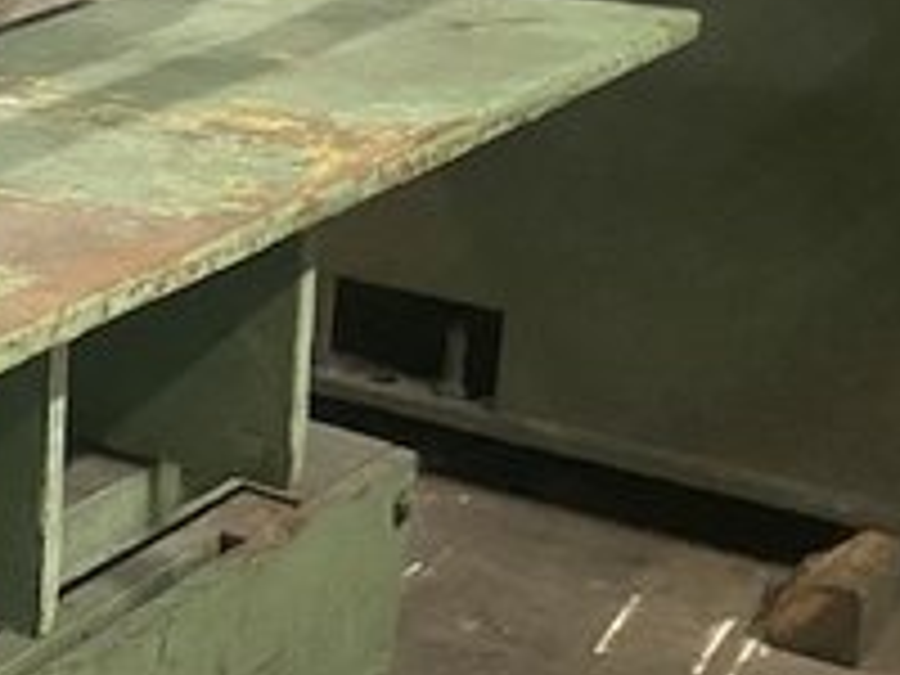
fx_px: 2704
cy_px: -18
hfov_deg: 15.4
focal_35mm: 104
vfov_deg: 14.0
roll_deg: -0.1
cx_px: -860
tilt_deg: -14.1
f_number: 1.8
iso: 500
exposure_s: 1/30
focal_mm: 4.25
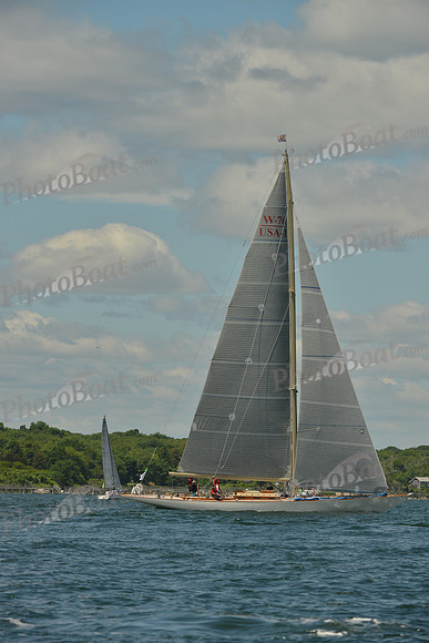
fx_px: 4466
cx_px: 214
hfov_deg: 5.5
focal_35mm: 250
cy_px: 322
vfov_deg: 8.2
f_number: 8
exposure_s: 1/1000
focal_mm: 250
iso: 200
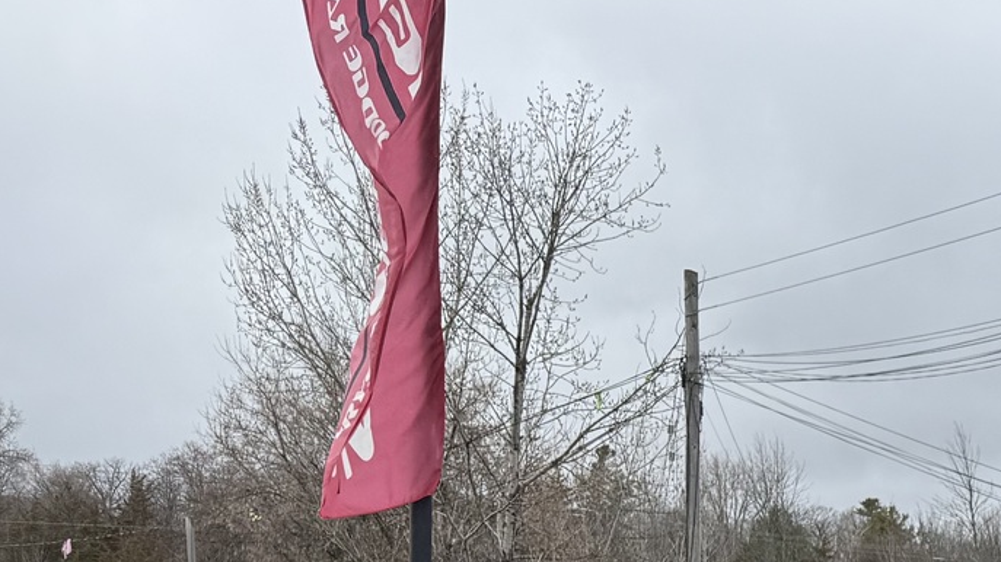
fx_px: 2070
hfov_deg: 23.4
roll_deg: -1.5
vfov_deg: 14.0
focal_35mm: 78
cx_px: 1373
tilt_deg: -6.8
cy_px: 968
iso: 80
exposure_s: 1/2801
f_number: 1.78
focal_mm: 6.76
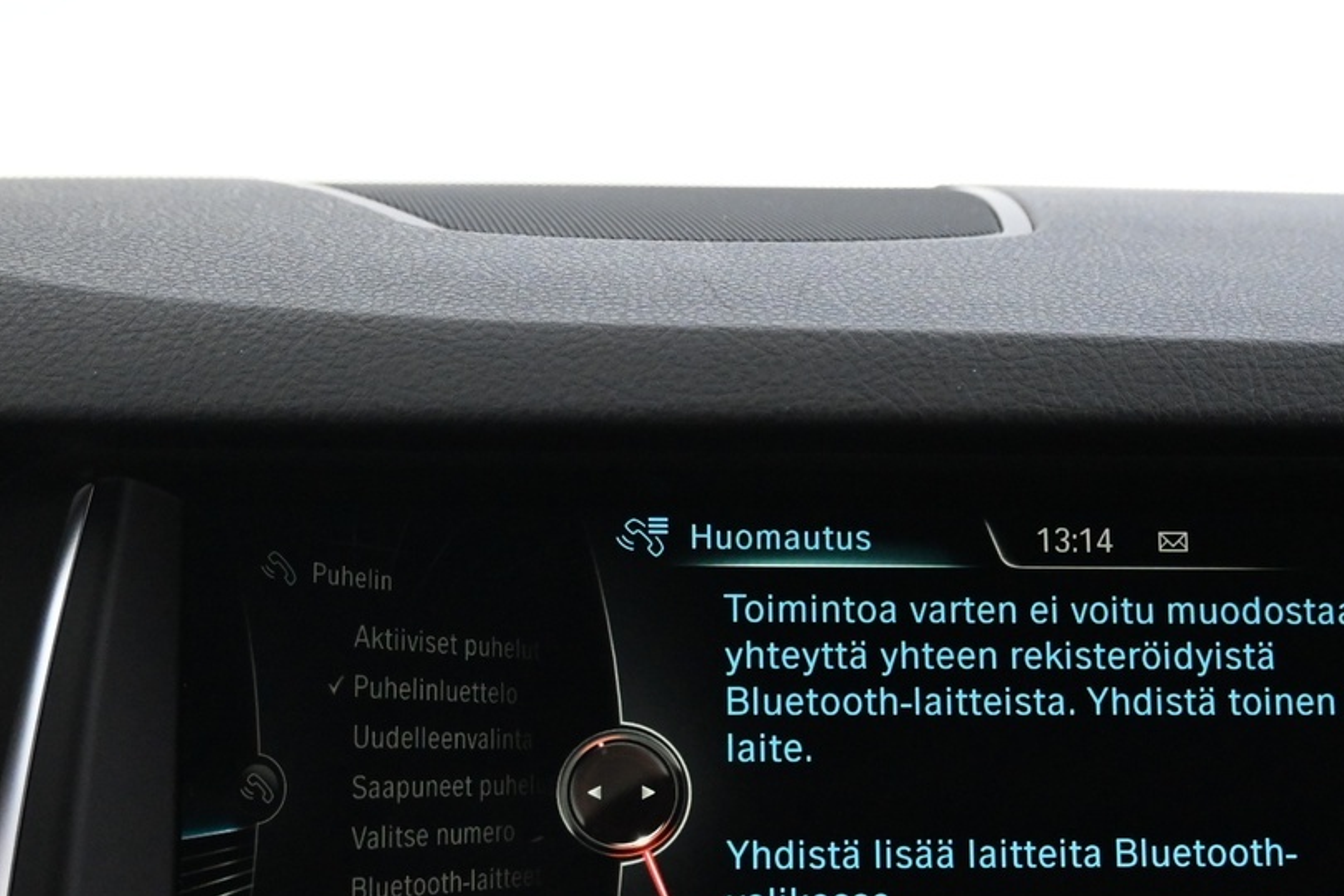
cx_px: 826
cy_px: 752
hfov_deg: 31.8
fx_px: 2352
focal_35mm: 63
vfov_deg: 21.2
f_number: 4
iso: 3200
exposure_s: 1/30
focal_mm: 21
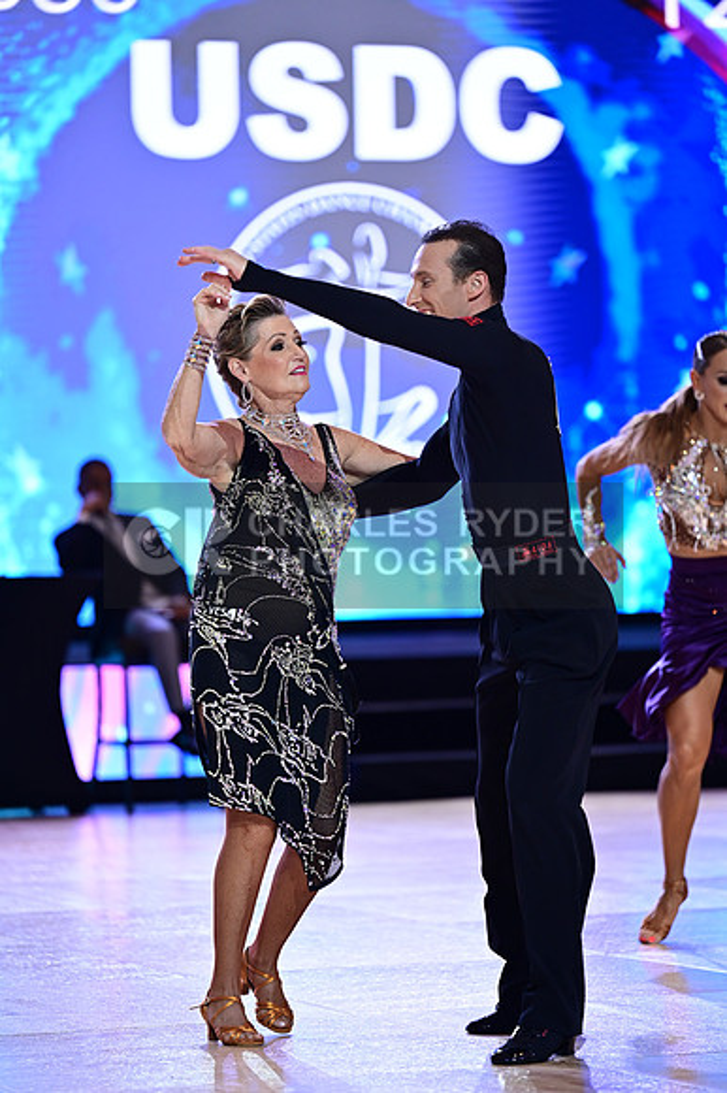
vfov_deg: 13.7
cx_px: 364
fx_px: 4549
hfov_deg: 9.1
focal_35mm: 150
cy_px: 546
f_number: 2.8
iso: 1600
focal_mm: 150
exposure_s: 1/400
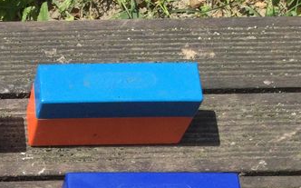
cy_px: 313
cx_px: -131
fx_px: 812
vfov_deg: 12.3
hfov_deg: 18.9
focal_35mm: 99
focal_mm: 3.3
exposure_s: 1/1072
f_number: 2.4
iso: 25
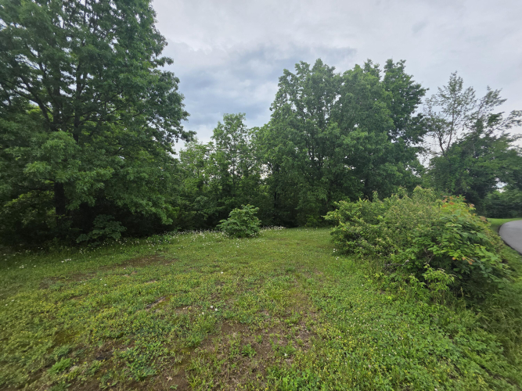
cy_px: 196
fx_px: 196
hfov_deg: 106.2
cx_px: 261
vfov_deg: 89.9
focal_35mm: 13
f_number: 1.9
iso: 40
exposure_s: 1/626
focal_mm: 2.2
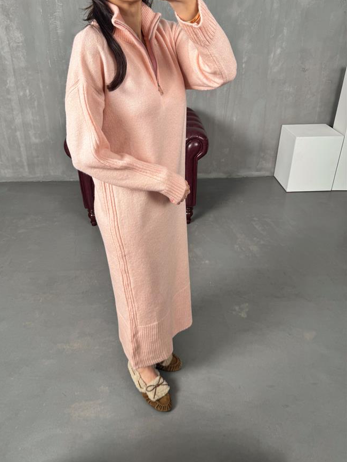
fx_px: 348
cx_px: 160
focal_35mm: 26
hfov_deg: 53.0
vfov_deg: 67.3
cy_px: 220
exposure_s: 1/100
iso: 80
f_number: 1.78
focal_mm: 6.76
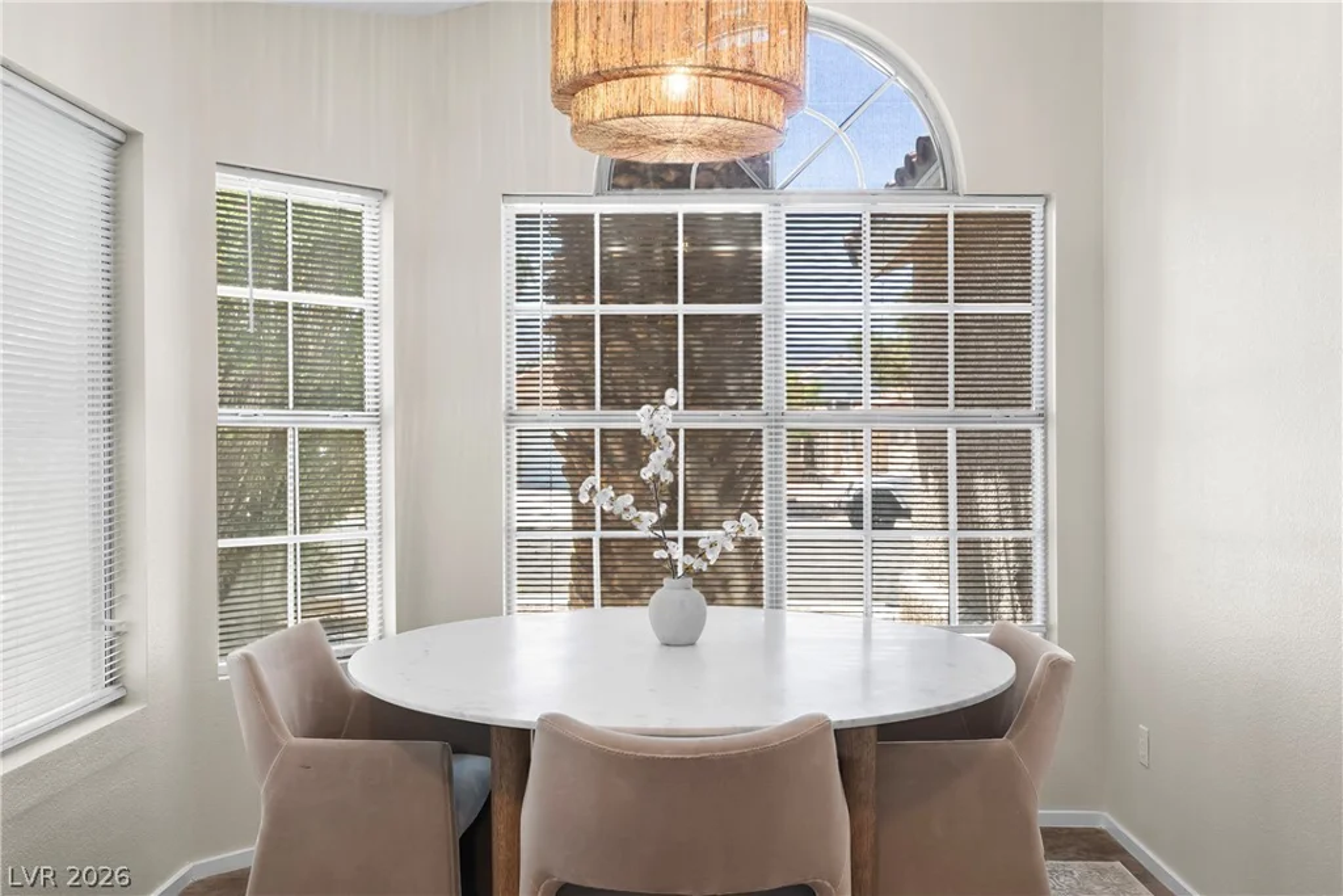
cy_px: 448
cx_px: 672
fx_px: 1157
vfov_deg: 42.3
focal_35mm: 31
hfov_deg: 60.3
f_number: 8
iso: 400
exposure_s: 1/5
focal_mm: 21
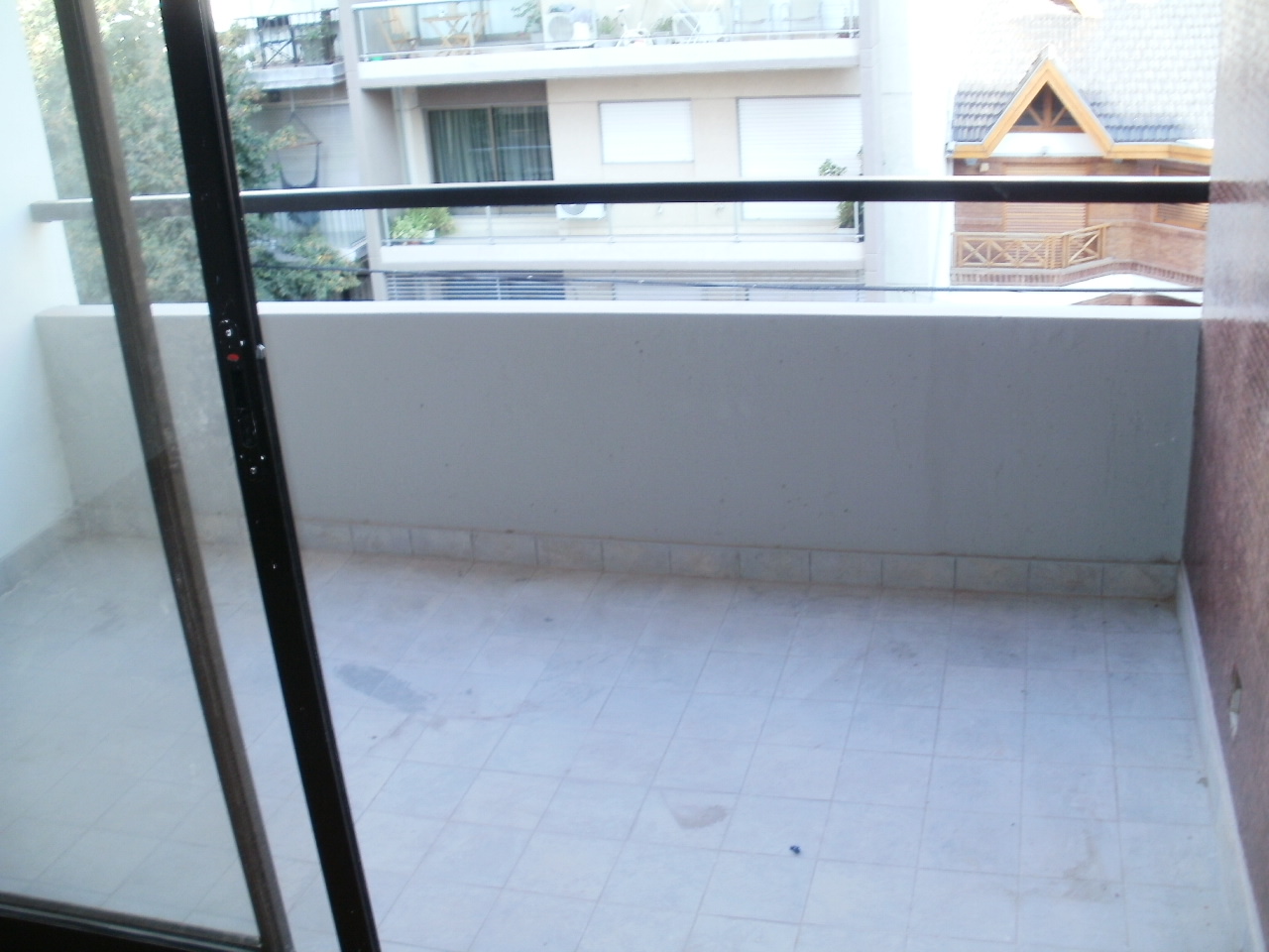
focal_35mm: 36
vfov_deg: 39.7
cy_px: 476
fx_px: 1320
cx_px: 634
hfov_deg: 51.4
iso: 100
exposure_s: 1/50
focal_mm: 6.3
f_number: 3.5
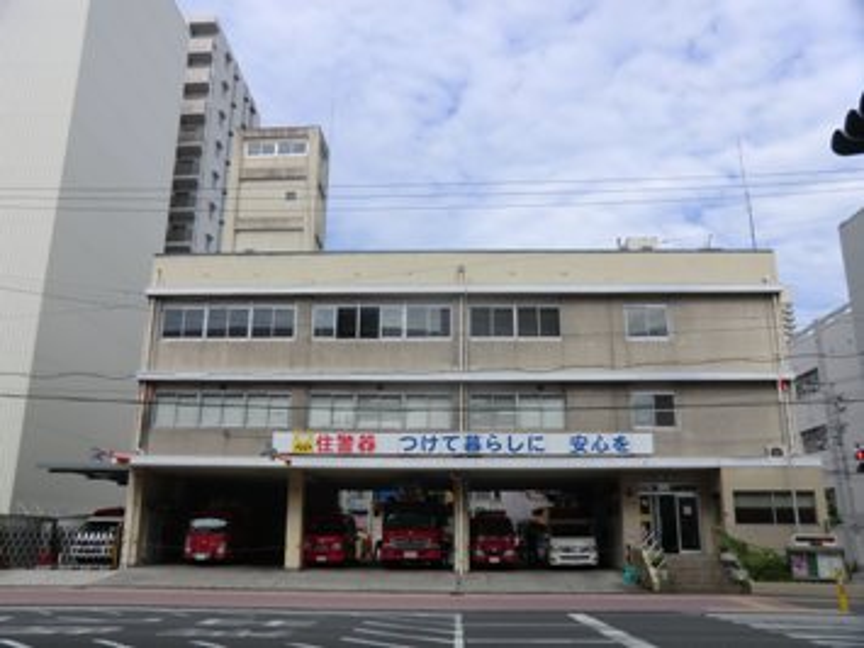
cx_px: 432
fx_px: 724
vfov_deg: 48.2
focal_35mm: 29
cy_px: 324
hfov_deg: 61.7
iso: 64
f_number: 3.5
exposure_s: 1/800
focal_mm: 5.2
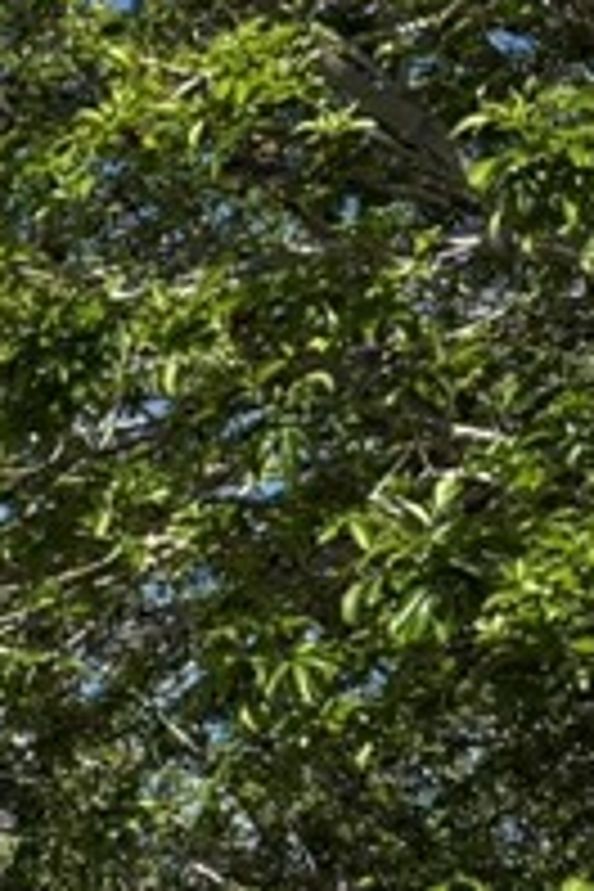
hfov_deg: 7.5
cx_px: -1624
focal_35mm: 140
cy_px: 1678
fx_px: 3465
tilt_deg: -0.5
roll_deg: -1.5
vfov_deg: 13.0
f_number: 1.6
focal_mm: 5.96
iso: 50
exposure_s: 1/4065
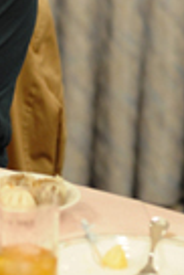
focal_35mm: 235
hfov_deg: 5.8
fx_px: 1797
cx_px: -121
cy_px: -140
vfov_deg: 8.5
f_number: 2.8
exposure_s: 1/100
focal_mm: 50
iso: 1400
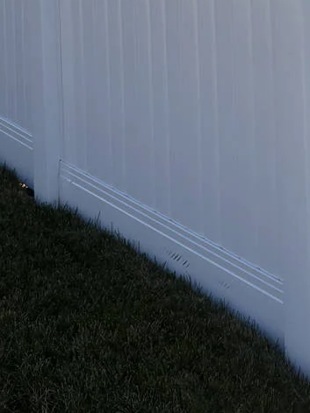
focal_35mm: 106
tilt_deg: +0.4
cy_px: -132
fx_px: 1266
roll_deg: +1.0
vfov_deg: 17.4
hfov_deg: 13.8
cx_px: 309
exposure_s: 1/5348
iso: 50
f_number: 1.6
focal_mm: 5.96
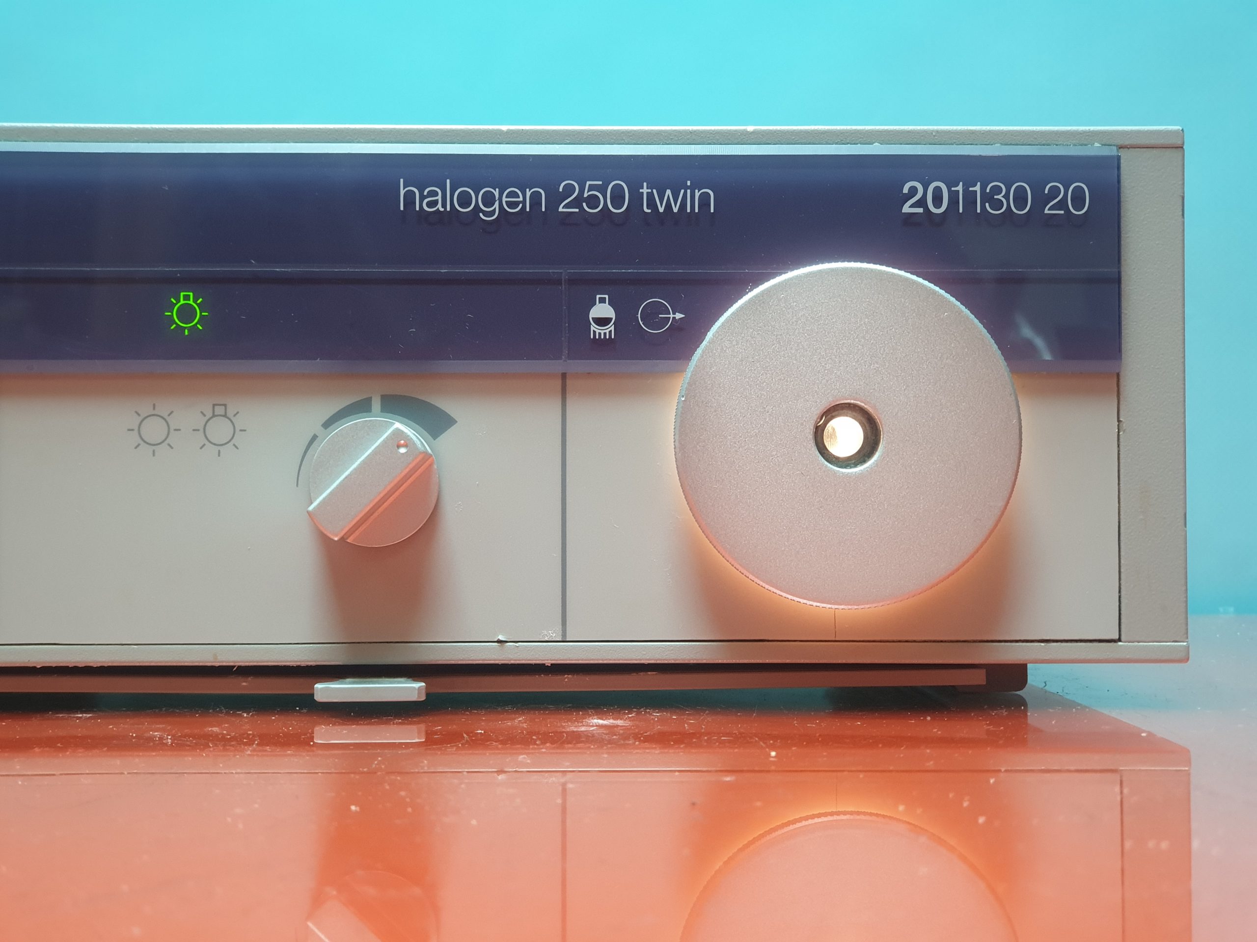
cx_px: 628
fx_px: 1888
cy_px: 471
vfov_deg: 28.0
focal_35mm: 52
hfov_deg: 36.8
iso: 200
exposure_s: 1/33
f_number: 2.4
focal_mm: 6
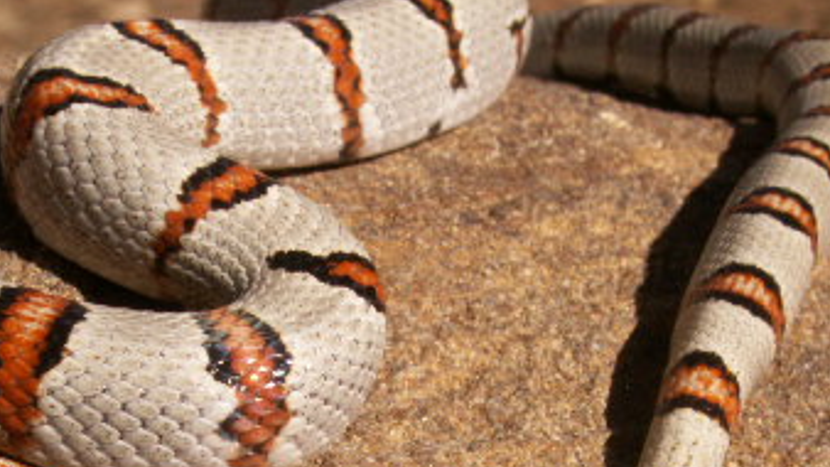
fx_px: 2817
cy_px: 501
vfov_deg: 9.4
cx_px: 260
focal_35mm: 128
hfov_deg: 16.7
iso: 50
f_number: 8
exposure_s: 1/250
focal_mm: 10.28
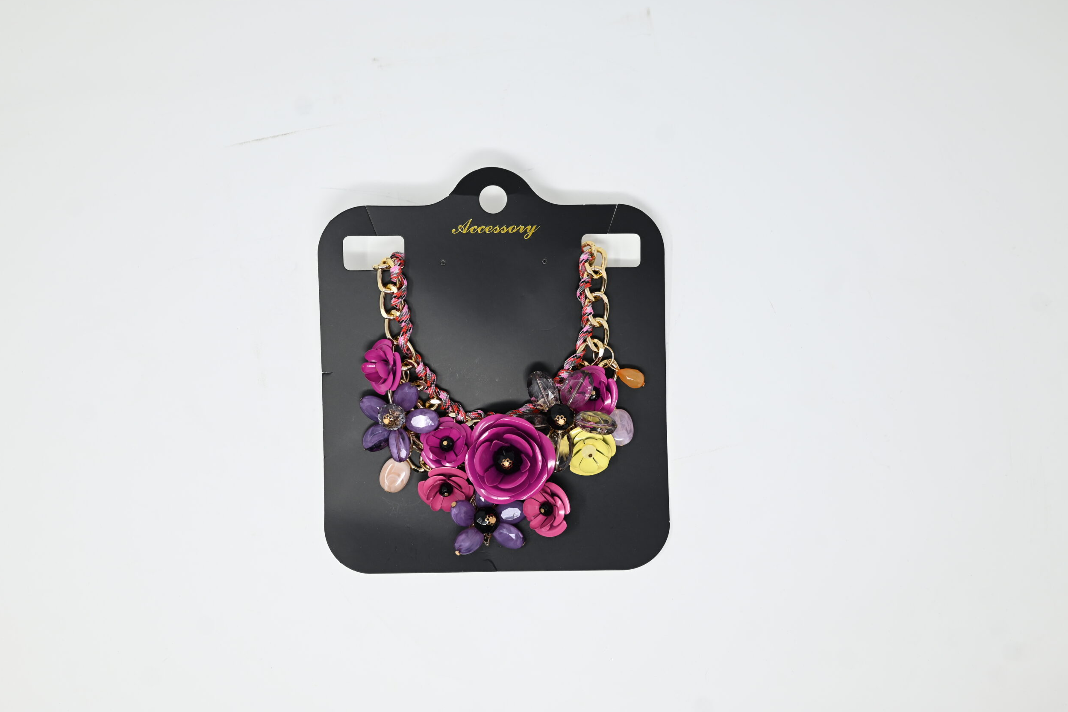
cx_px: 531
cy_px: 360
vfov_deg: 32.6
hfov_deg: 47.4
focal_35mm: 41
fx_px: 1216
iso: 125
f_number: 4.5
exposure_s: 1/60
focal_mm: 40
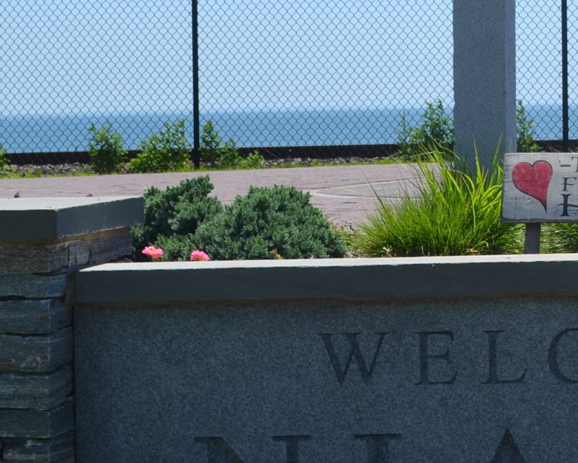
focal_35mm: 124
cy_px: 16
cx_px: 842
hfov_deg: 14.6
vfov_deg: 12.3
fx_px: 2122
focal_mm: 24
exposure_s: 1/250
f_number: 8
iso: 100
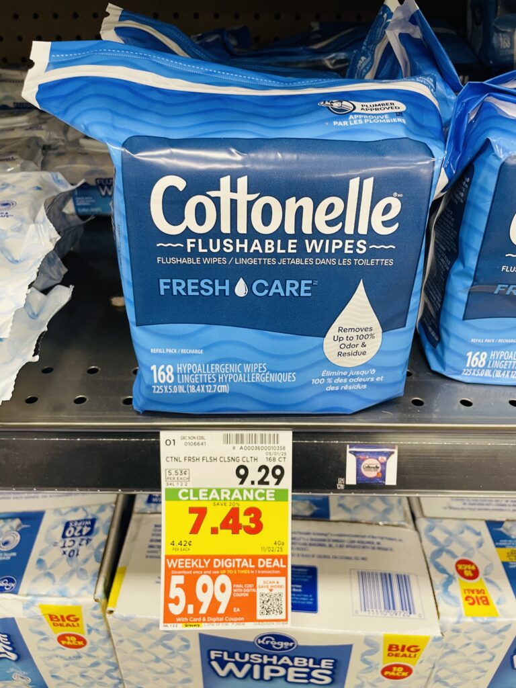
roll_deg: +0.0
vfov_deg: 67.3
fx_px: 517
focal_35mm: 26
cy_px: 344
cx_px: 258
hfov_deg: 53.1
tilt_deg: -33.4
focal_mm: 4.2
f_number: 1.6
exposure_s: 1/60
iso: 100
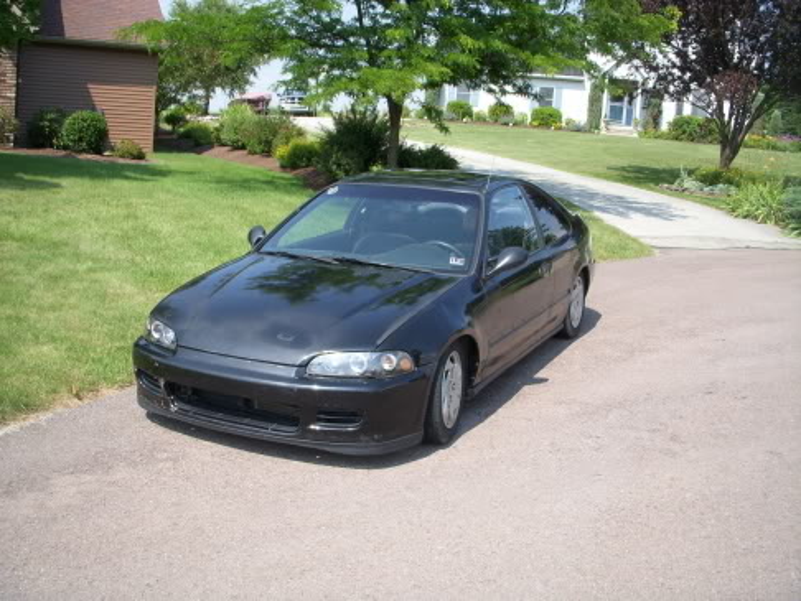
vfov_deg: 37.8
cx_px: 400
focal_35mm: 38
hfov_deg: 49.0
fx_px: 880
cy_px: 300
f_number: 3.3
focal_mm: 6.3
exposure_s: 1/640
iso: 100
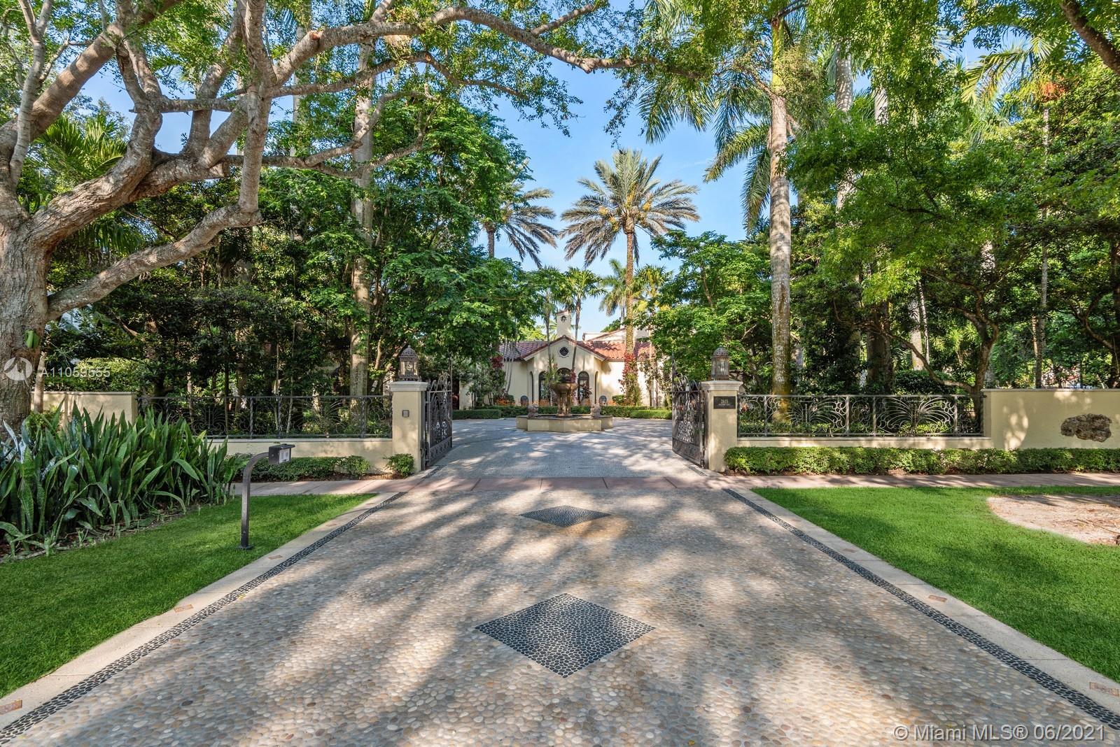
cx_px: 560
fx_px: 498
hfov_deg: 96.7
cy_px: 374
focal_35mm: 16
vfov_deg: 73.8
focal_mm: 16
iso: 250
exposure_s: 1/160
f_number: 8
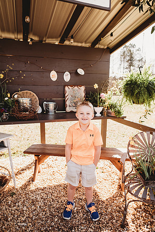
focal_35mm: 24
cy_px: 116
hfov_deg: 53.1
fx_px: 155
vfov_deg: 73.7
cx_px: 78
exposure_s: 1/320
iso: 100
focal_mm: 24
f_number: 2.8
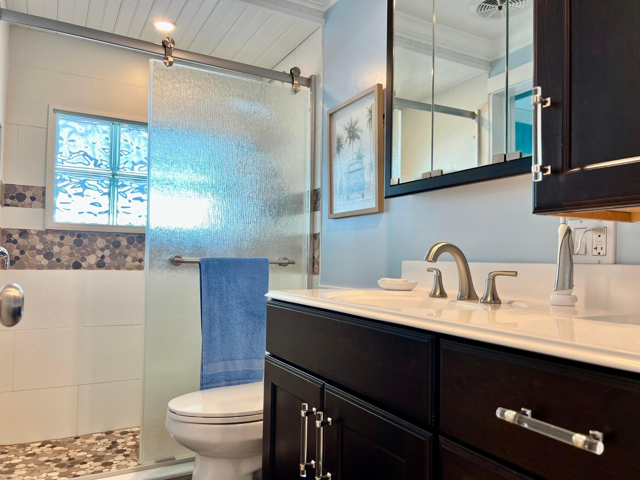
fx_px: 481
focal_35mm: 26
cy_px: 240
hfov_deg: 67.3
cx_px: 320
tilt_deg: +1.6
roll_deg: -0.9
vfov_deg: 53.1
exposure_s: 1/120
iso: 50
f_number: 1.5
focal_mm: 5.7
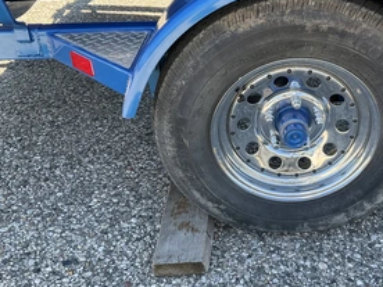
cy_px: 126
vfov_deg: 34.3
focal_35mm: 42
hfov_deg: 44.1
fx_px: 465
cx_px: 255
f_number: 1.8
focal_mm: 3
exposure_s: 1/172
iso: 32
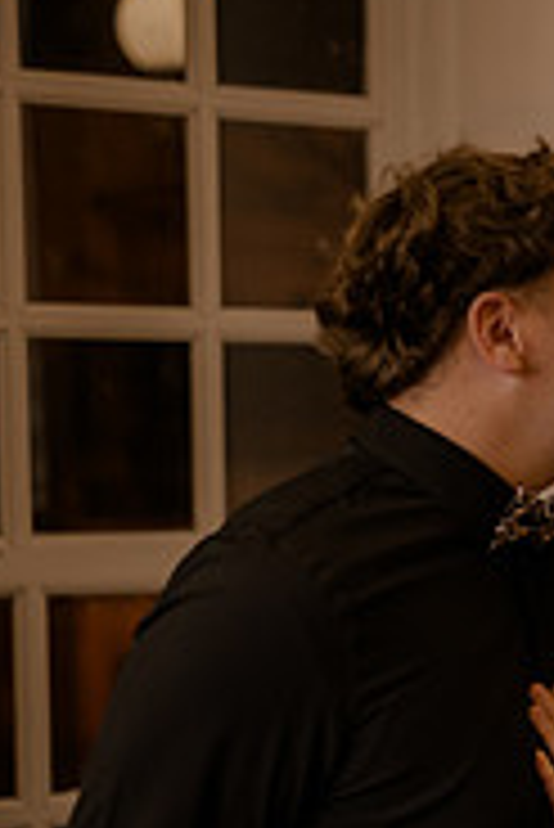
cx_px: 540
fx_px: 2811
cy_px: 765
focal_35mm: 122
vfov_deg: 16.5
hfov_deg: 11.2
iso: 320
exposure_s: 1/200
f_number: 1.4
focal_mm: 50
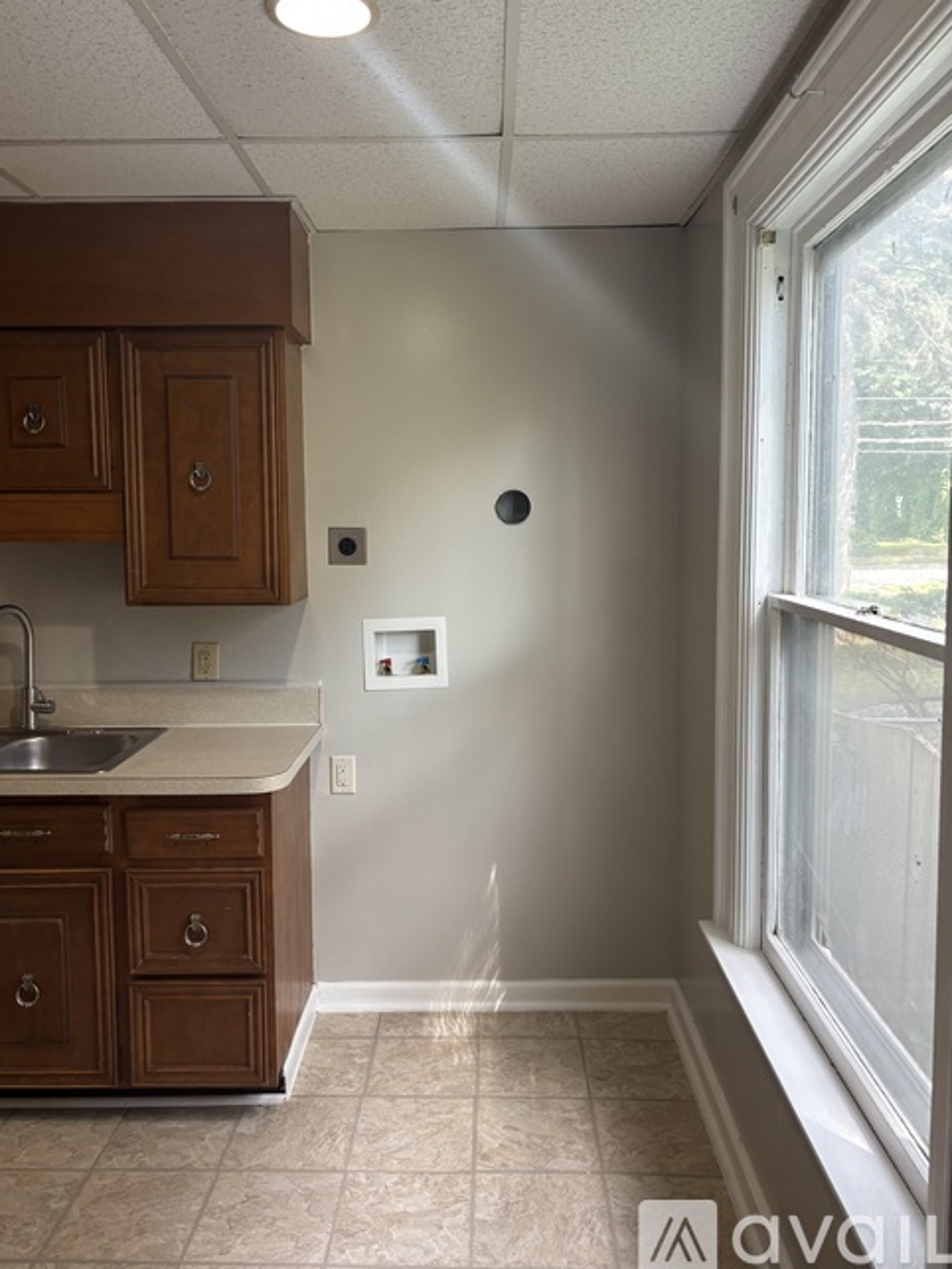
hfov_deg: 51.4
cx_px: 464
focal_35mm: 27
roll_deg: -1.9
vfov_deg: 65.3
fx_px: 989
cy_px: 620
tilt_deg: -5.0
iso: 80
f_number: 1.6
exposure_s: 1/60
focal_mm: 5.96
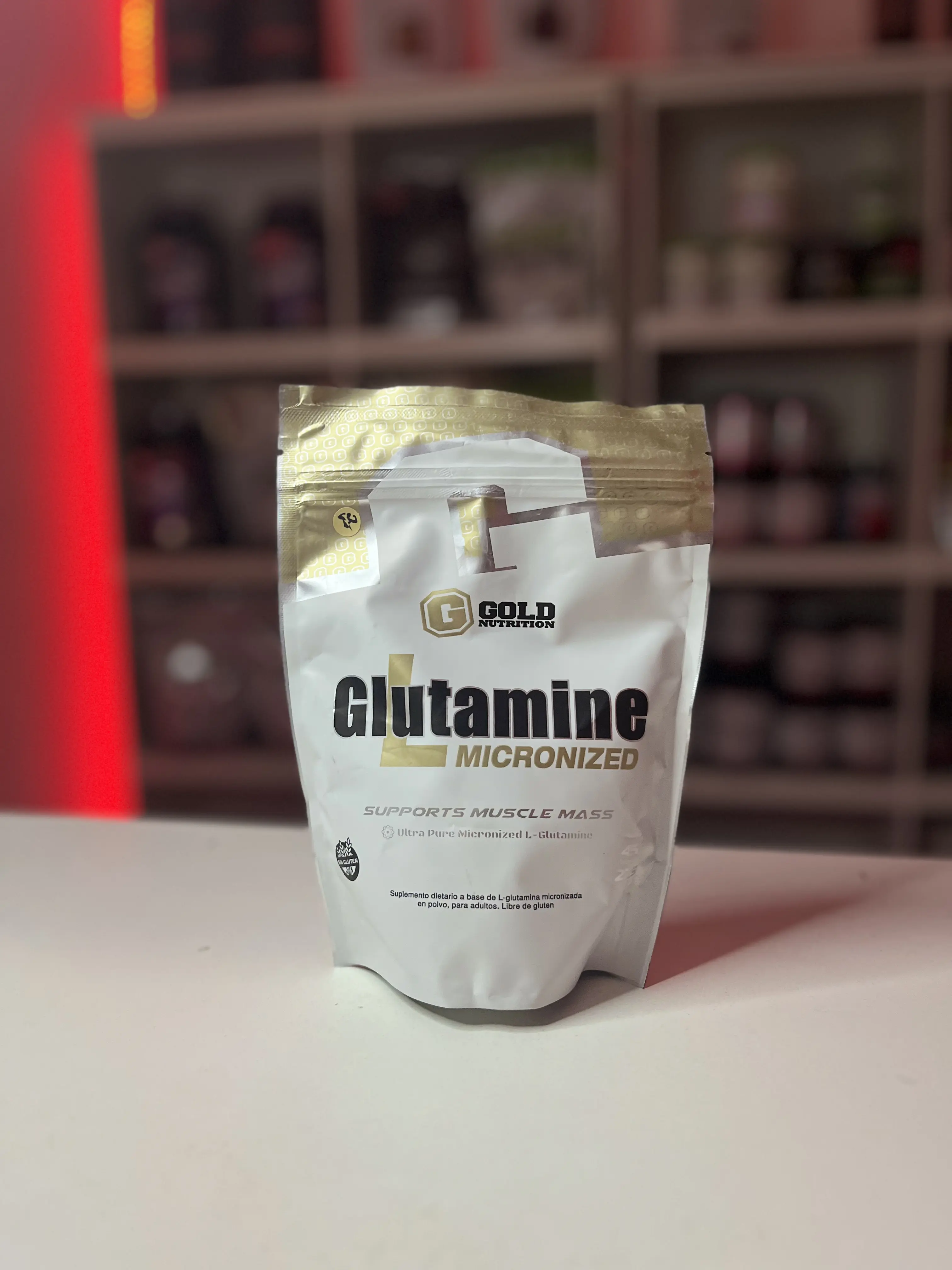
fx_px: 953
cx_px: 476
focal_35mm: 26
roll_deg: +1.4
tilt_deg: -8.9
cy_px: 635
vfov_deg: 67.3
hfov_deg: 53.1
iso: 250
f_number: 1.6
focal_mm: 5.1
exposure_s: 1/50
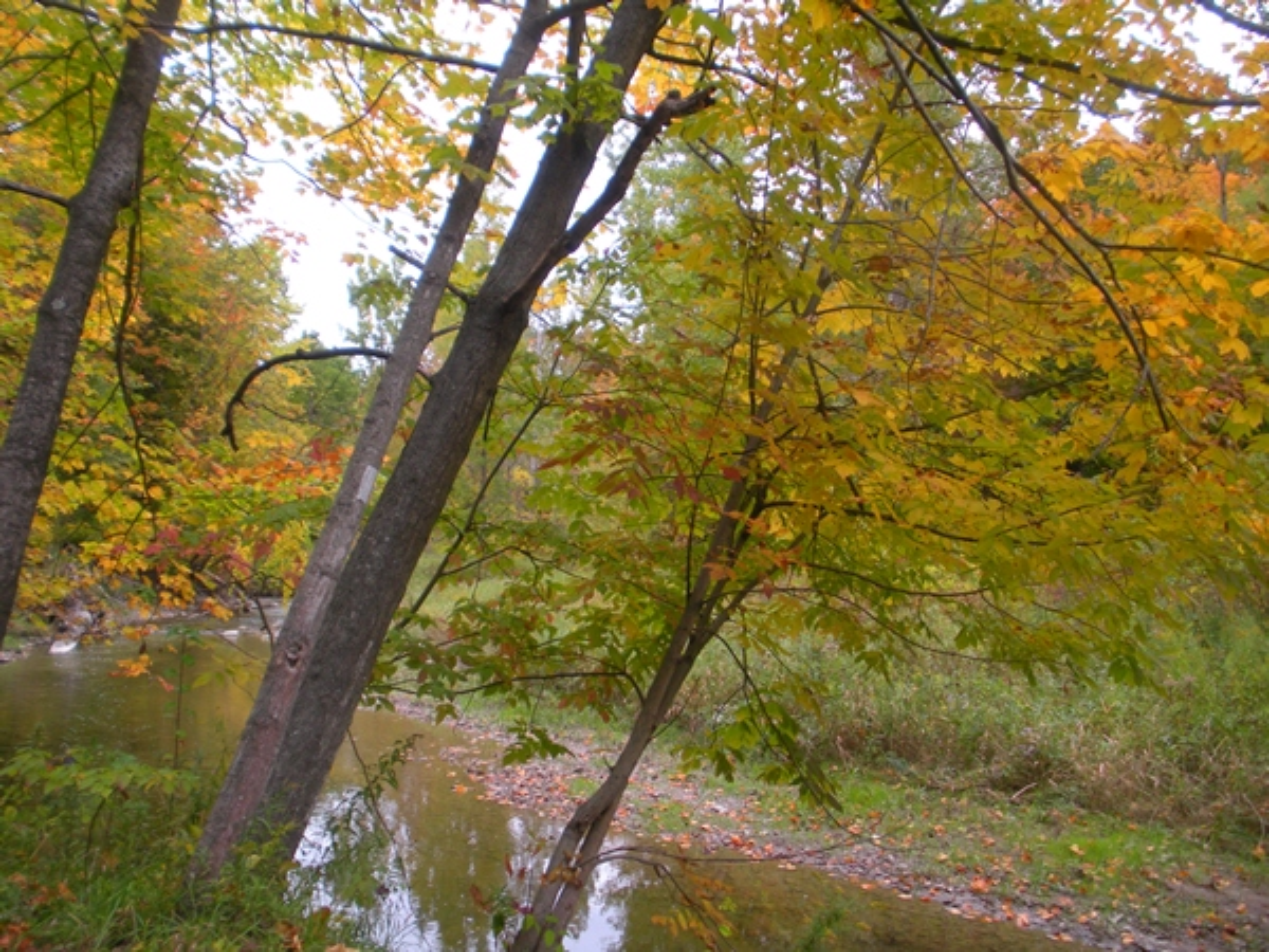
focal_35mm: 36
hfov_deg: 51.4
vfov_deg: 39.7
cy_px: 476
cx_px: 634
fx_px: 1320
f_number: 3.5
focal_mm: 6.3
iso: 64
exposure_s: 1/58.8
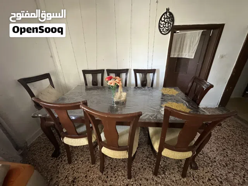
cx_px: 124
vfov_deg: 85.7
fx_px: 100
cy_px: 93
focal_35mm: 14
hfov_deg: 102.1
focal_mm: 2.22
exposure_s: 1/54
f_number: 2.2
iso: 1250
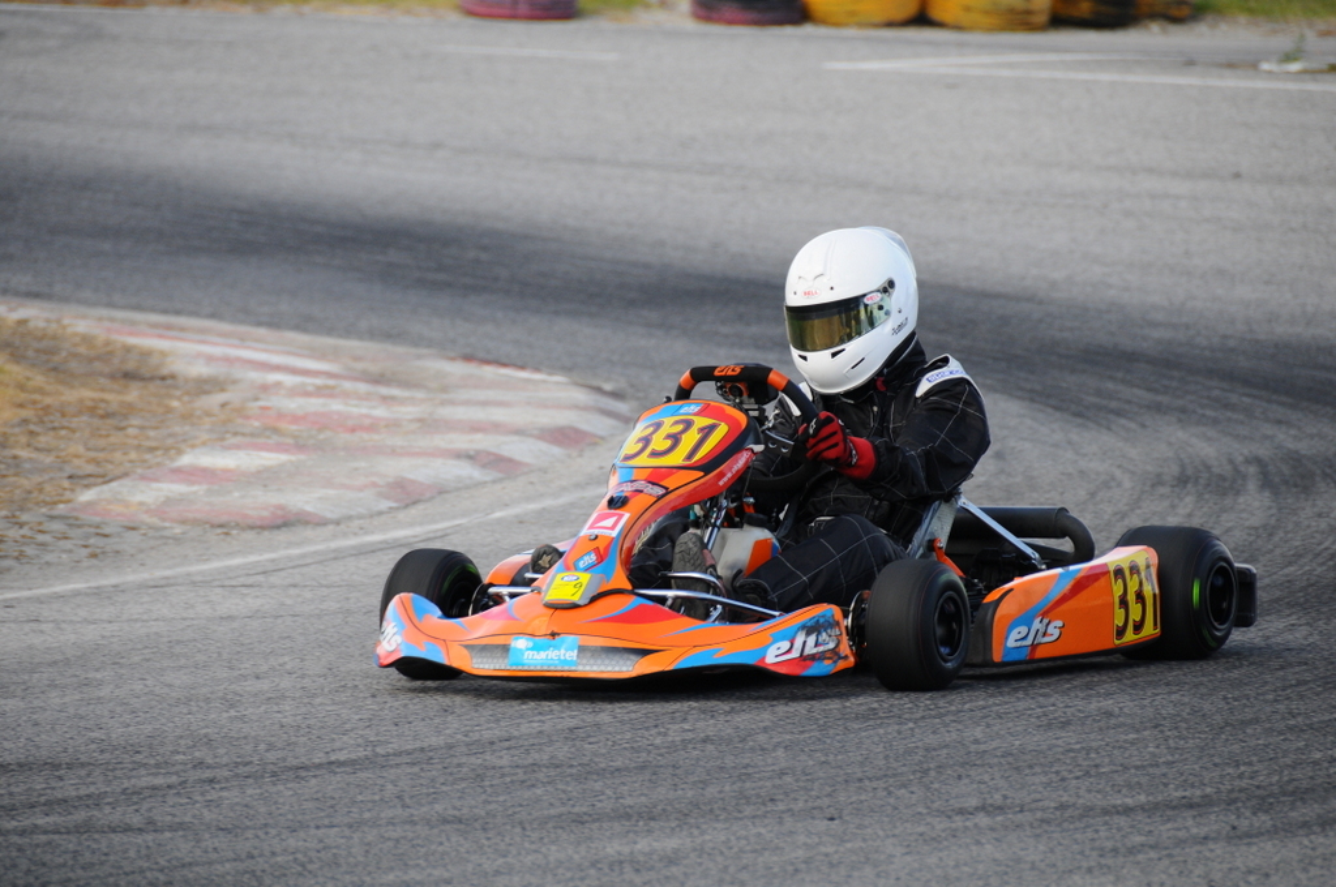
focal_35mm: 300
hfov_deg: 6.9
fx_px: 11119
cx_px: 668
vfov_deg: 4.6
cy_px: 444
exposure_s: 1/640
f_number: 5.6
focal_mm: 200
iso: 400
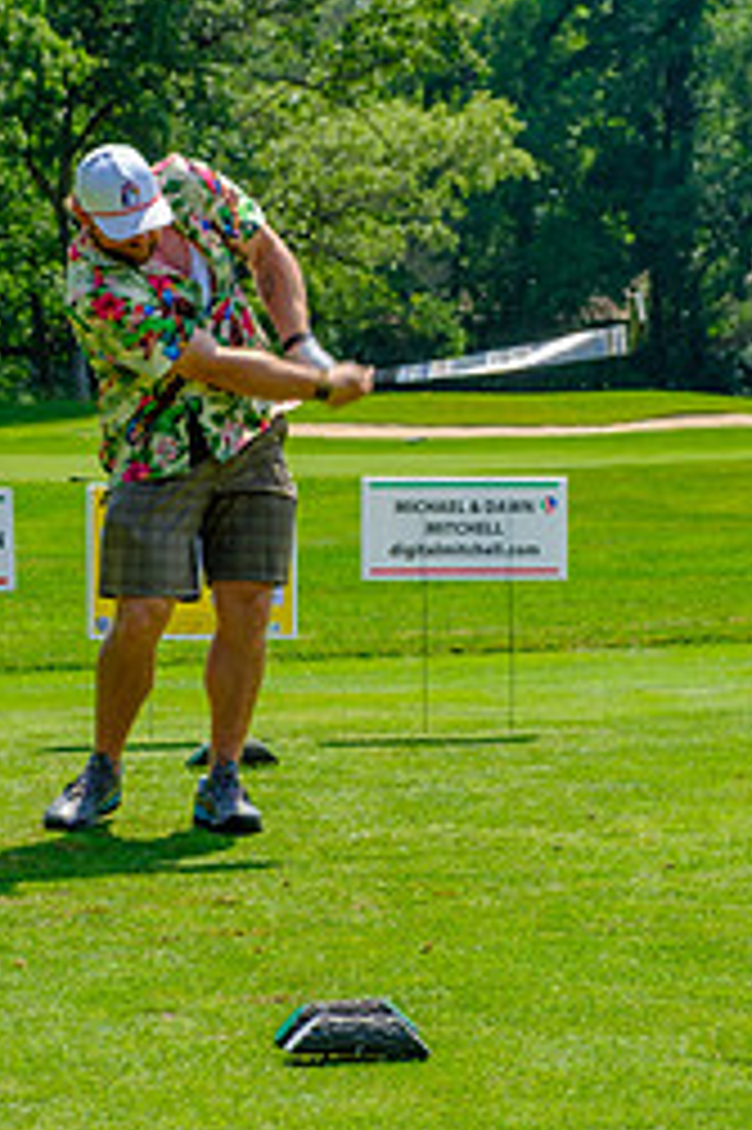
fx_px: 4110
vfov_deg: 15.7
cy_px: 477
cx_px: 207
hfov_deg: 10.4
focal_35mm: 131
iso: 200
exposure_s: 1/320
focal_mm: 48.4
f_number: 5.6
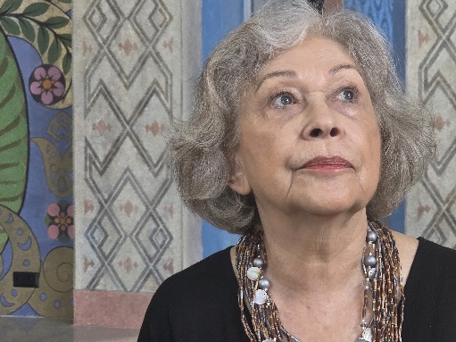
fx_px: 1422
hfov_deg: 18.1
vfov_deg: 13.7
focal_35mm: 108
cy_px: 229
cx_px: 321
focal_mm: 7.9
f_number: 2.4
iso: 320
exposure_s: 1/101
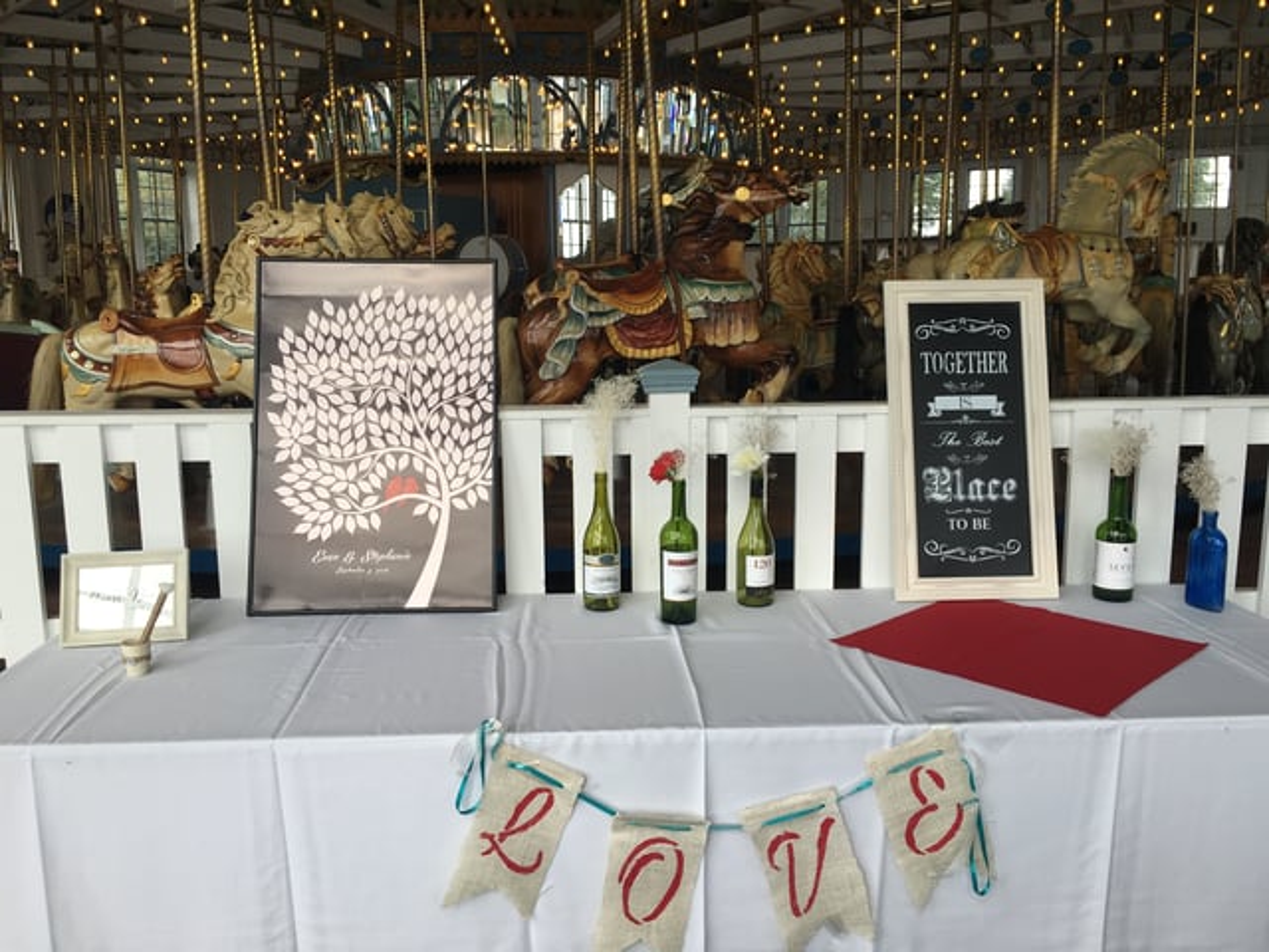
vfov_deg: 48.2
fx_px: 1063
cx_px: 634
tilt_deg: -9.8
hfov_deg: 61.7
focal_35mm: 29
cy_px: 476
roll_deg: -0.2
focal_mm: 4.15
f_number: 2.2
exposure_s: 1/195
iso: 25
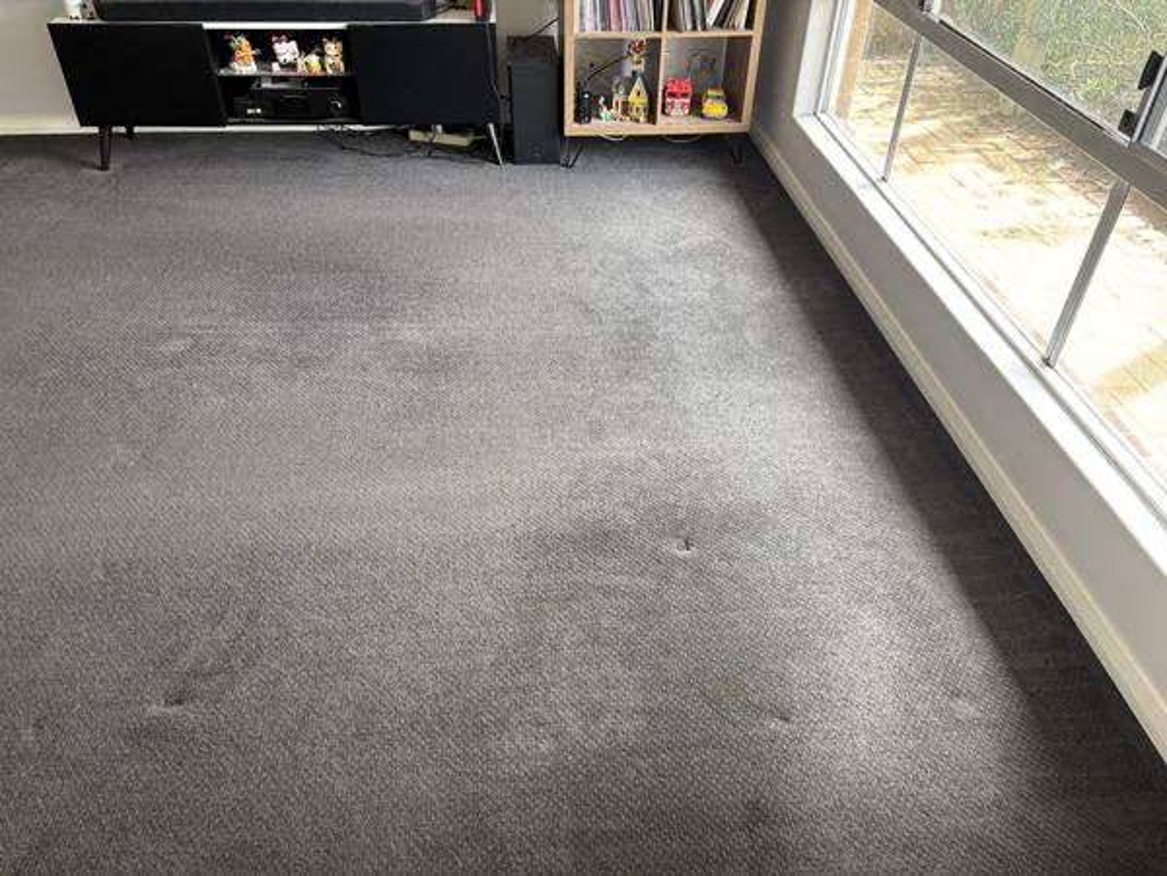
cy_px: 438
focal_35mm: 26
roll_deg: +0.5
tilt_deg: -38.9
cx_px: 584
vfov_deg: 53.1
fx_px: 877
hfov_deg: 67.3
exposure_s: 1/122
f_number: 1.6
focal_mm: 5.96
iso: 80
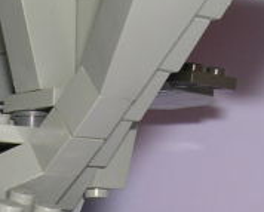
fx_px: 1041
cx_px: 36
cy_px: 264
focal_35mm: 133
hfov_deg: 14.3
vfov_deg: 11.4
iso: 100
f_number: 5.6
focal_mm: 5.8
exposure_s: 1/60.1
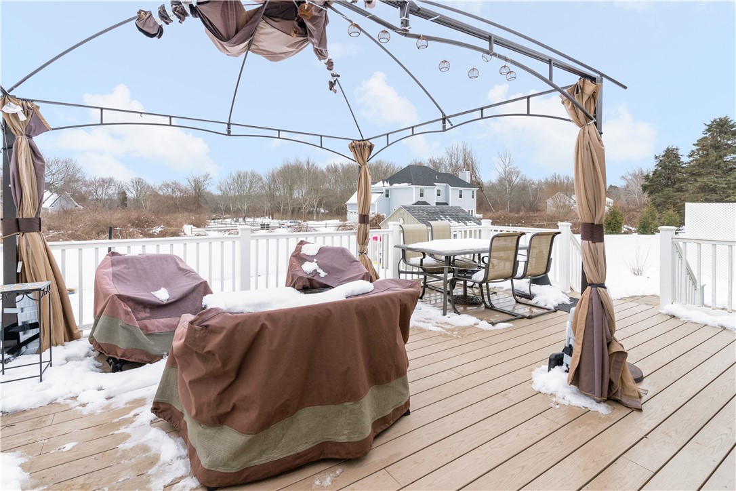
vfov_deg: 70.4
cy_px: 246
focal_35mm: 17
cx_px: 368
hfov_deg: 93.3
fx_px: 348
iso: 1600
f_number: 7.1
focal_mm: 17
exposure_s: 1/200
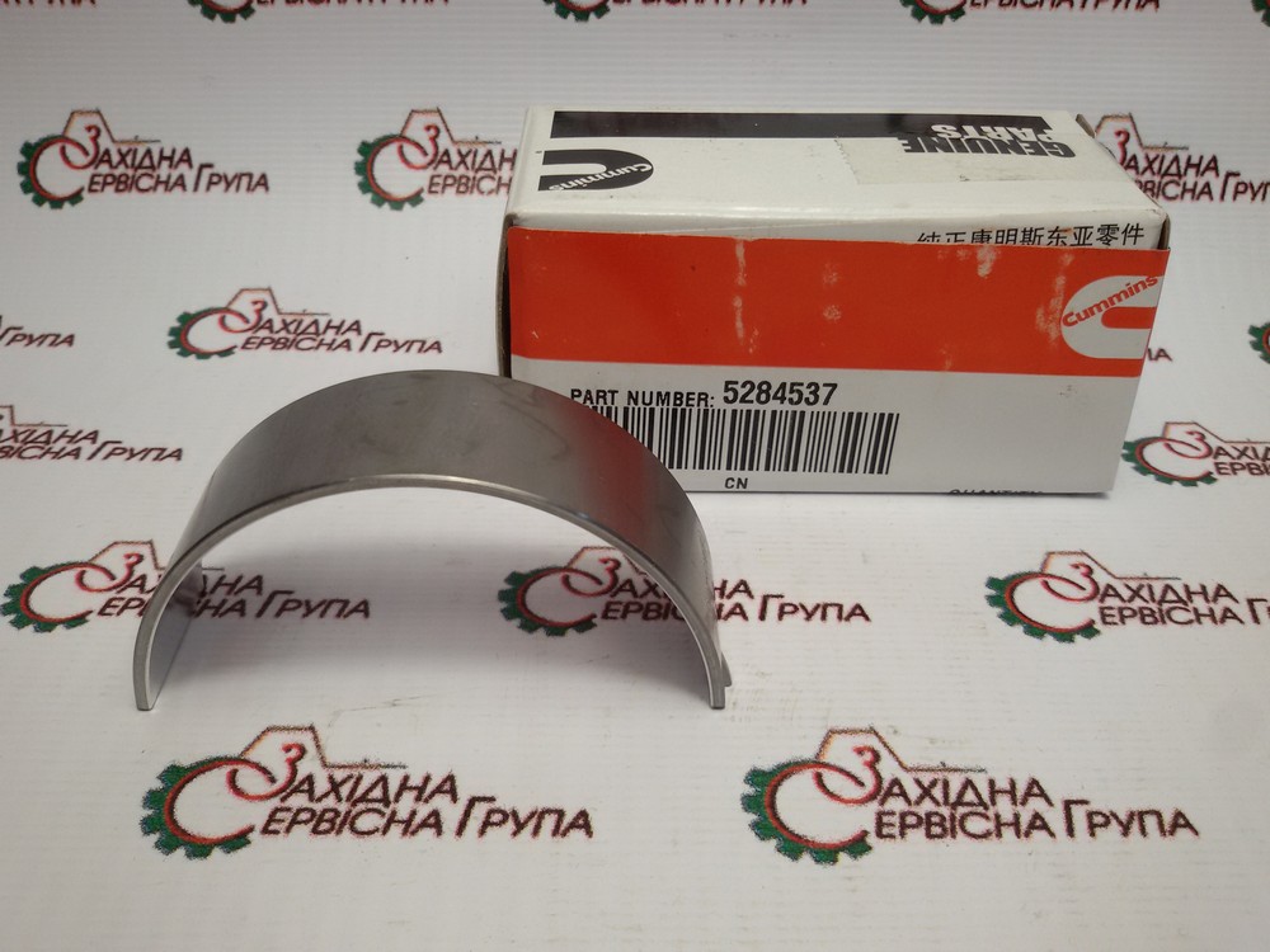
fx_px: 1137
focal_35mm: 31
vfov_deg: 45.4
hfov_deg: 58.4
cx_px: 635
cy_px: 476
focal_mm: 2.93
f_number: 2.4
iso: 40
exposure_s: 1/100
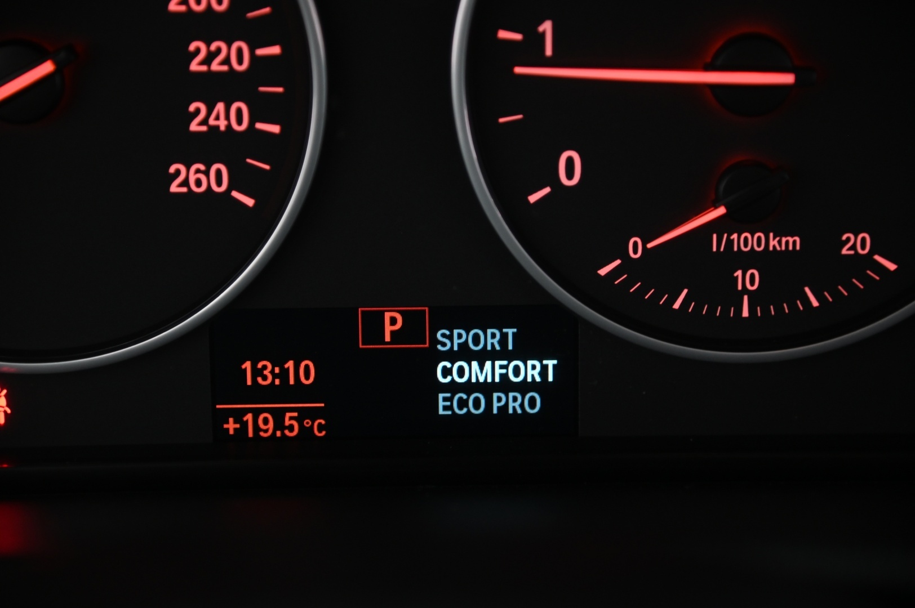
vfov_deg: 12.2
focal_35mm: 112
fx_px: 2844
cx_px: 458
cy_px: 304
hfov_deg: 18.3
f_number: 4
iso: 2000
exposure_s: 1/20
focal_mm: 112
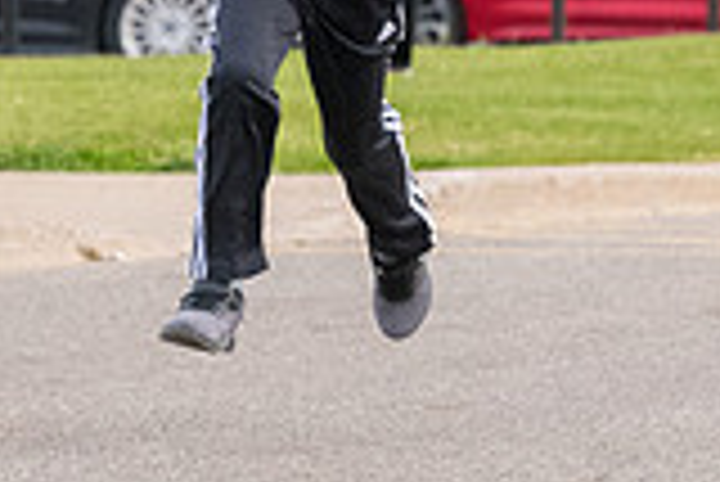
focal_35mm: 869
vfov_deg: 1.6
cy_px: 36
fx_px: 17395
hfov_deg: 2.4
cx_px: -180
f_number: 7.1
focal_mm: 160
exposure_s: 1/1250
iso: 3200
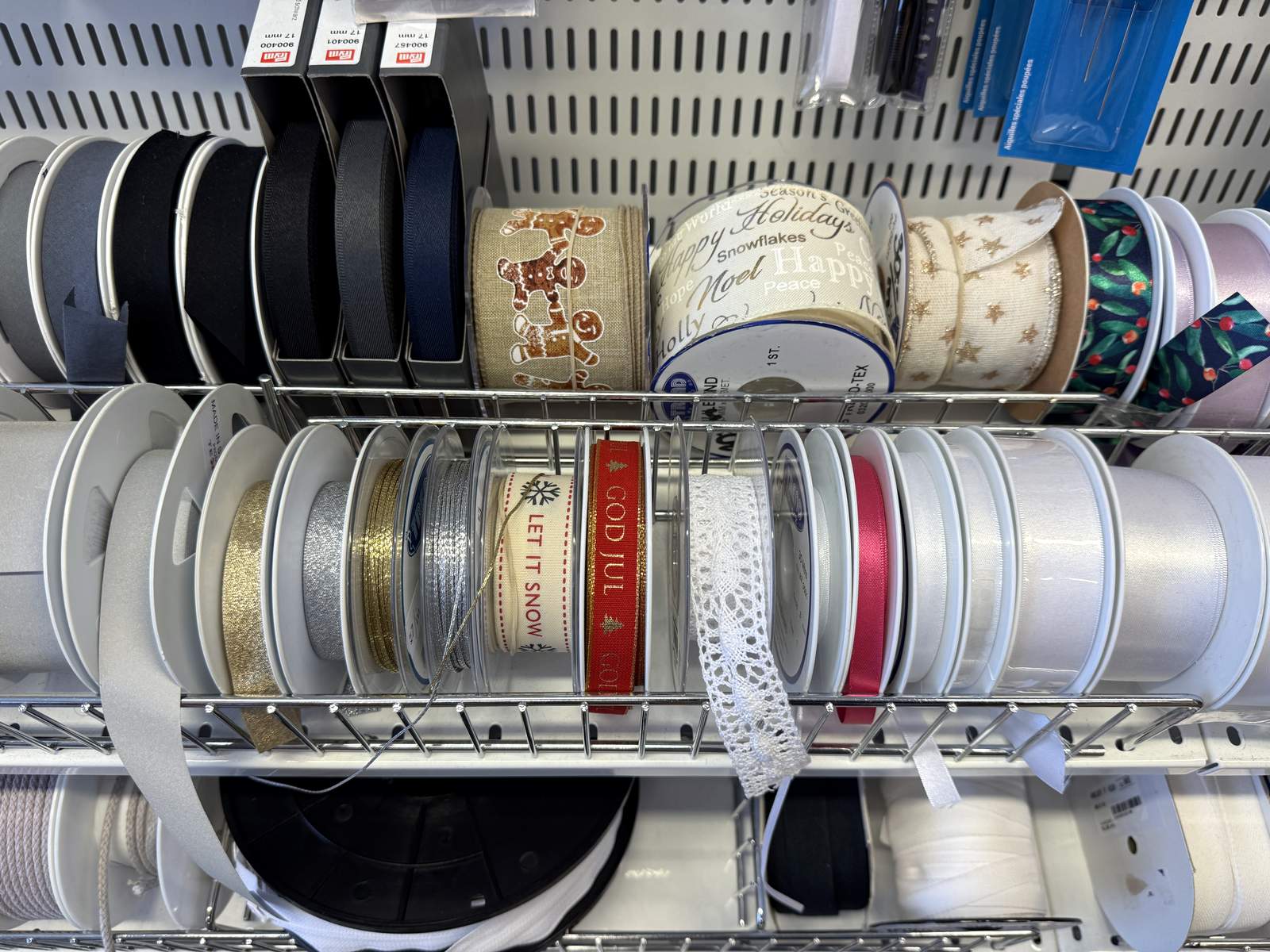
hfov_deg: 71.6
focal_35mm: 24
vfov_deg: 56.8
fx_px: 881
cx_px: 635
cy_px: 476
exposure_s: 1/100
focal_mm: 6.76
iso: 80
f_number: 1.78
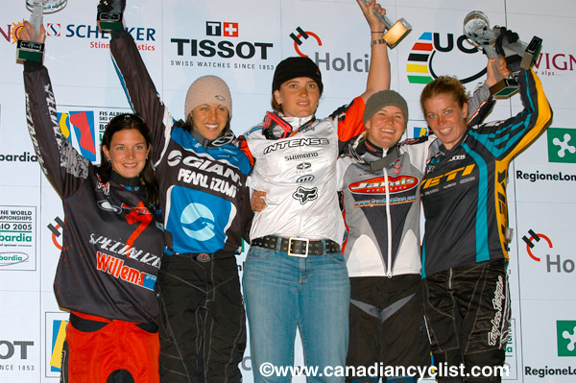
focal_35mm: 105
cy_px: 192
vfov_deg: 13.0
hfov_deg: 19.5
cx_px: 288
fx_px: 1679
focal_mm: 70
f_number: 3.5
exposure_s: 1/180
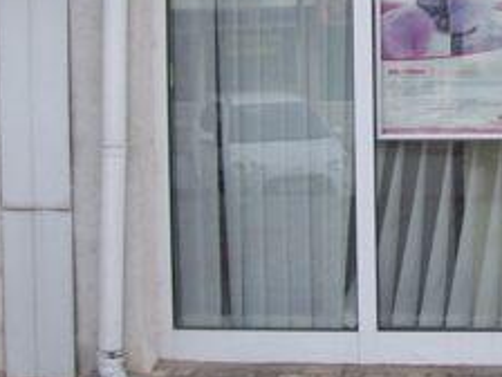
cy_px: 45
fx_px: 1494
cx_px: 509
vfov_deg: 14.2
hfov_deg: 18.5
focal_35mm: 103
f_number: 2.7
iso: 80
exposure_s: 1/543
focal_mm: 6
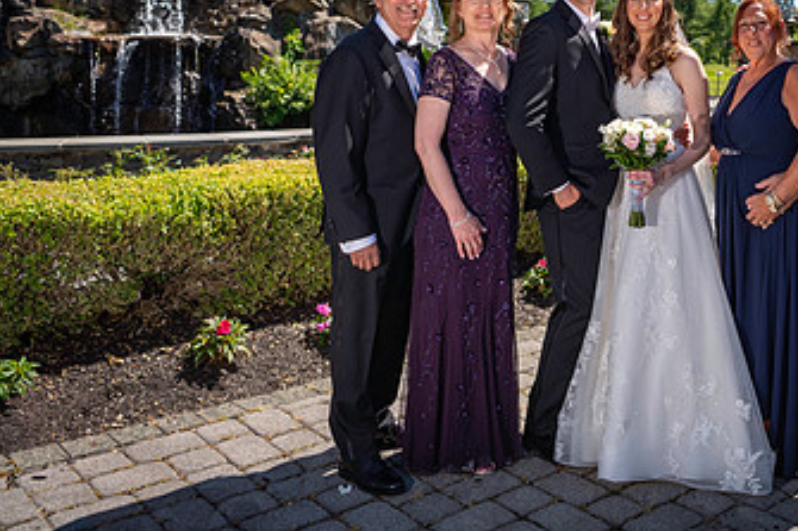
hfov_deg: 41.7
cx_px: 643
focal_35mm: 45
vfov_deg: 29.0
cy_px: 83
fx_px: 997
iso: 100
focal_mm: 26
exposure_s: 1/2500
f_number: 3.2
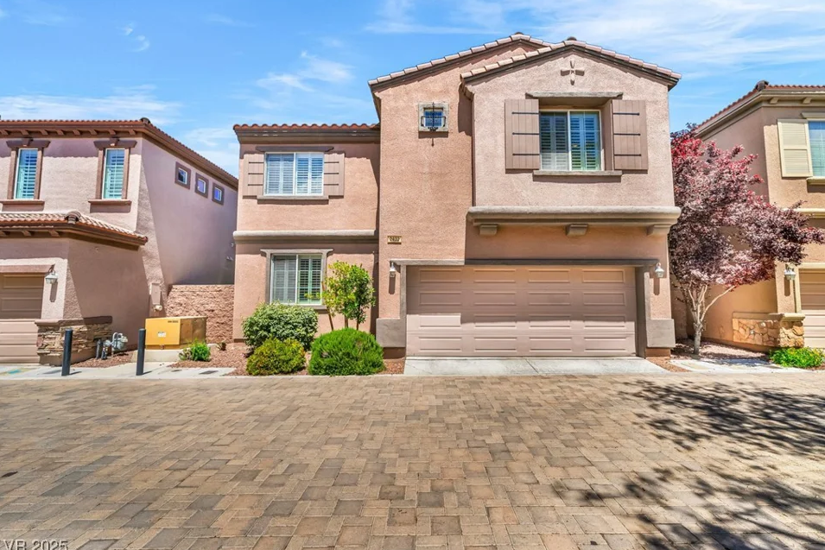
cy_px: 269
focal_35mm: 15
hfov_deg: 100.3
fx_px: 344
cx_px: 432
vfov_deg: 77.3
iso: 250
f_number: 9
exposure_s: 1/500
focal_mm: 14
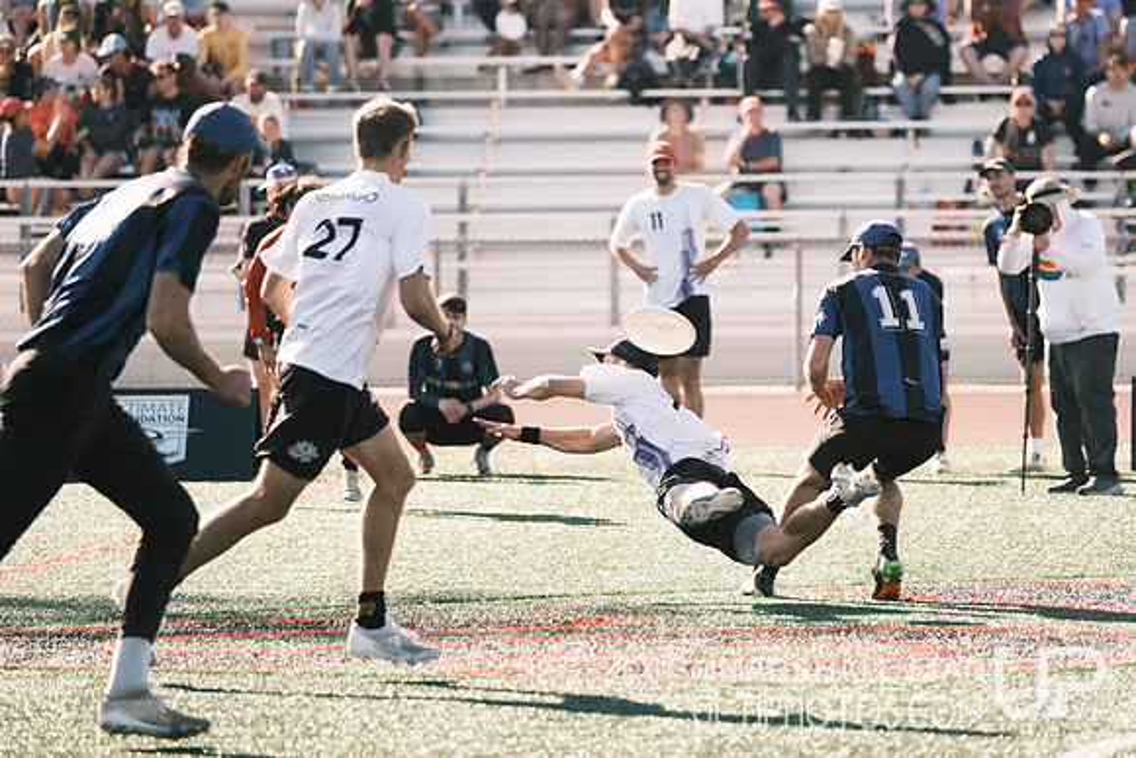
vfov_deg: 5.2
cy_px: 280
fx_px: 8394
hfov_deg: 7.7
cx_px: 718
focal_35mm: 266
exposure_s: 1/1250
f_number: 2.8
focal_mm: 140
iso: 250
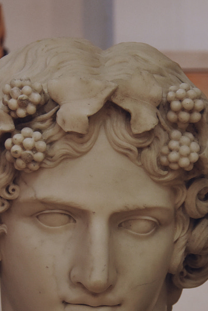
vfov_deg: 12.8
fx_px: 1387
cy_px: 234
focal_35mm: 160
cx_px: 112
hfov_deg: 8.6
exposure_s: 1/60
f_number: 4.8
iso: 1100
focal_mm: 48
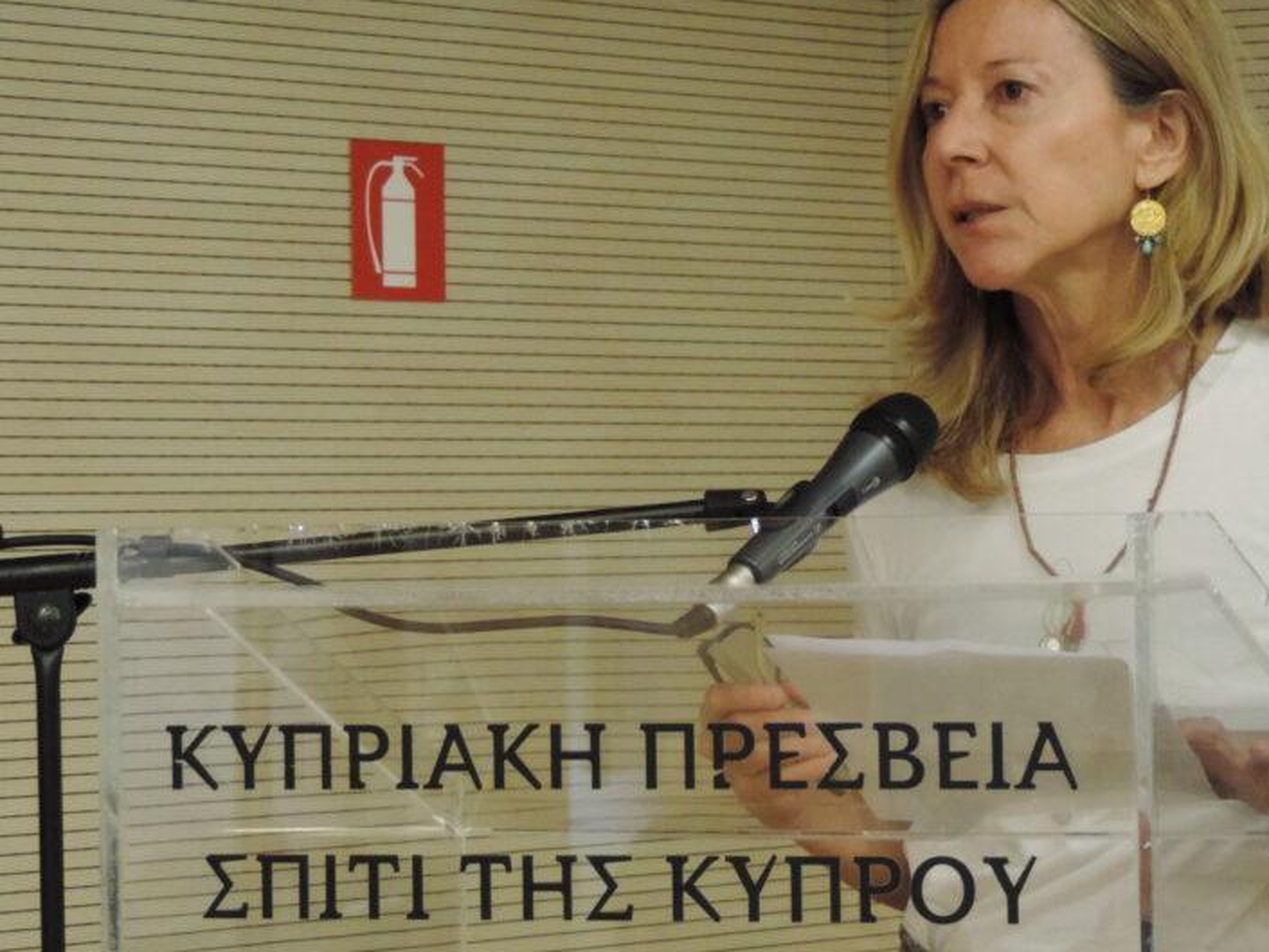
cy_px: 391
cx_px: 634
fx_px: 7186
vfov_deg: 7.6
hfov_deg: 10.1
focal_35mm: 196
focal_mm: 24
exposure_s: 1/25
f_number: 4.3
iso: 800
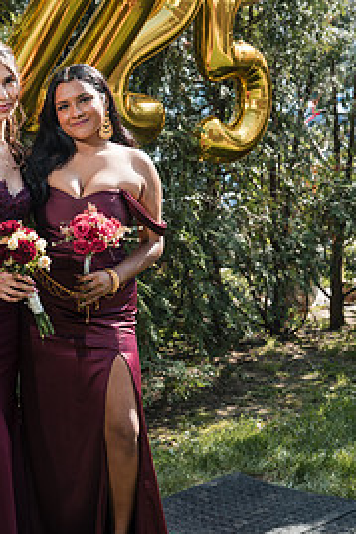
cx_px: 68
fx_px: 1144
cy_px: 284
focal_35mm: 77
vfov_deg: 26.3
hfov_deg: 17.5
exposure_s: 1/250
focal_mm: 46
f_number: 5
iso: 200
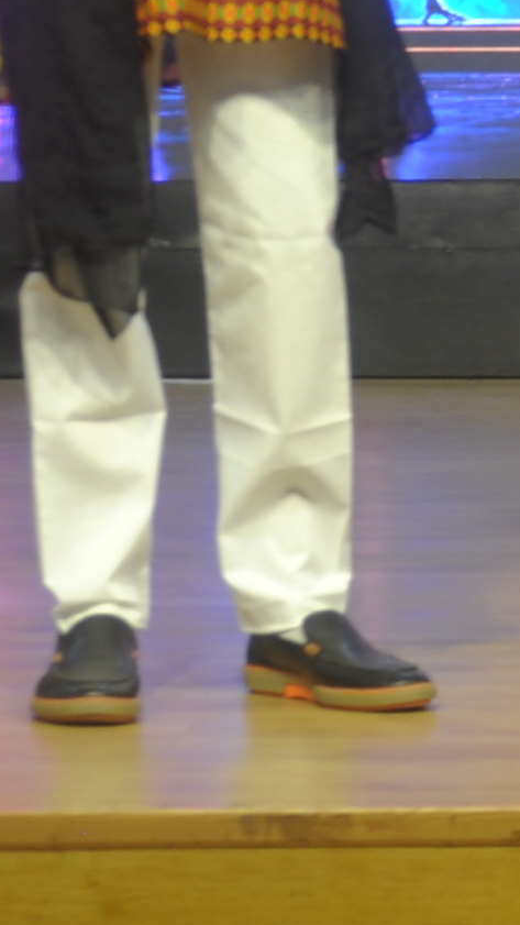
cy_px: 85
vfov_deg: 11.1
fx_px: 4707
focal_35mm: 192
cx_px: 730
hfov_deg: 6.3
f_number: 4.5
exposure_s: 1/20
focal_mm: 24
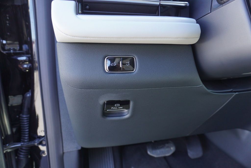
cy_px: 84
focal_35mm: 24
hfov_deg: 73.7
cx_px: 126
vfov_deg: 53.2
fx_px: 167
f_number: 4
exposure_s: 1/60
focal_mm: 16
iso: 200
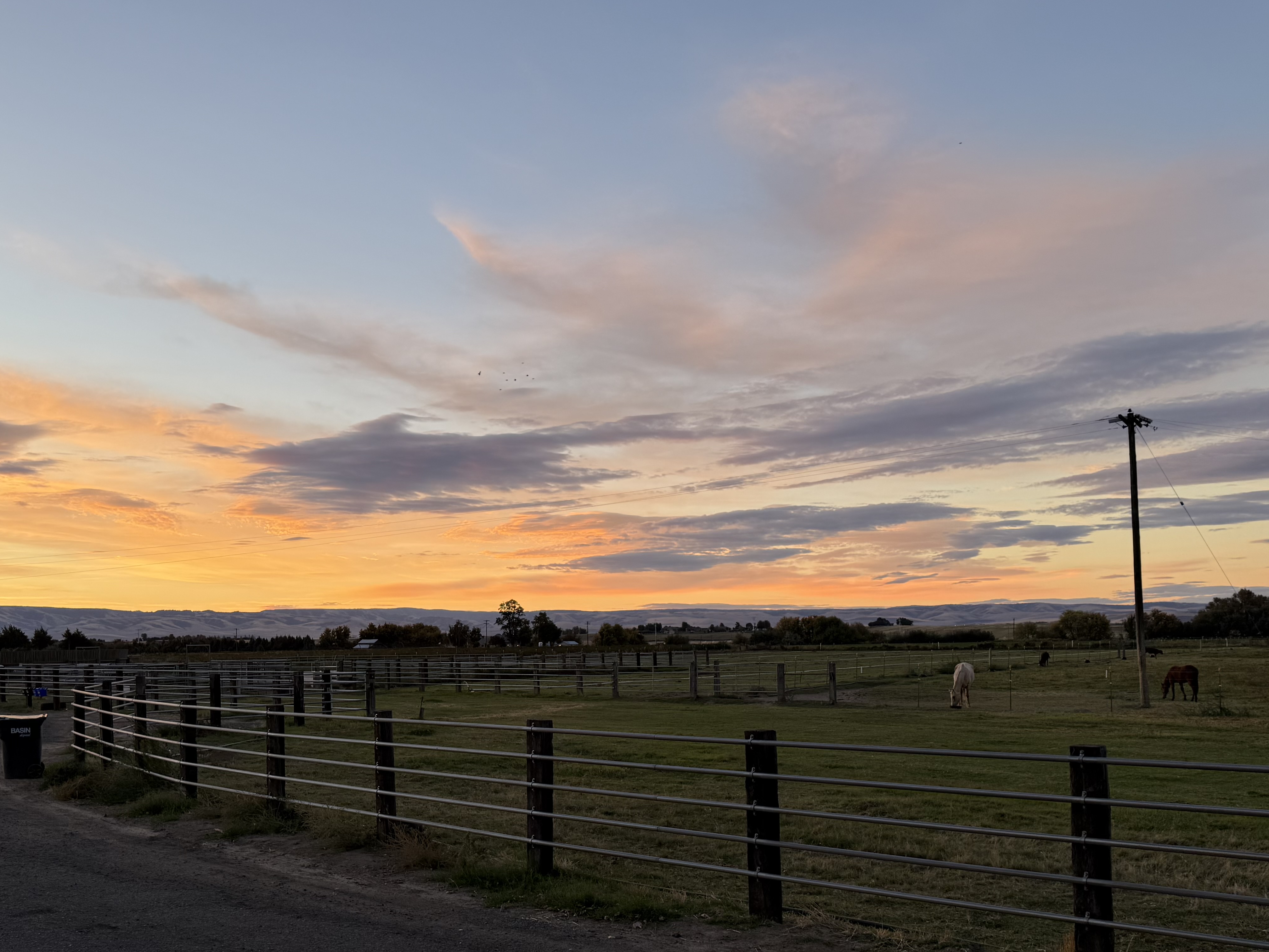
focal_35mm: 34
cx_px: 524
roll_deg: +1.3
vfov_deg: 41.3
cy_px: 627
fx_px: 1246
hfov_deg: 53.7
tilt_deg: +1.2
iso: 64
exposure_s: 1/196
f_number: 1.78
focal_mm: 6.76
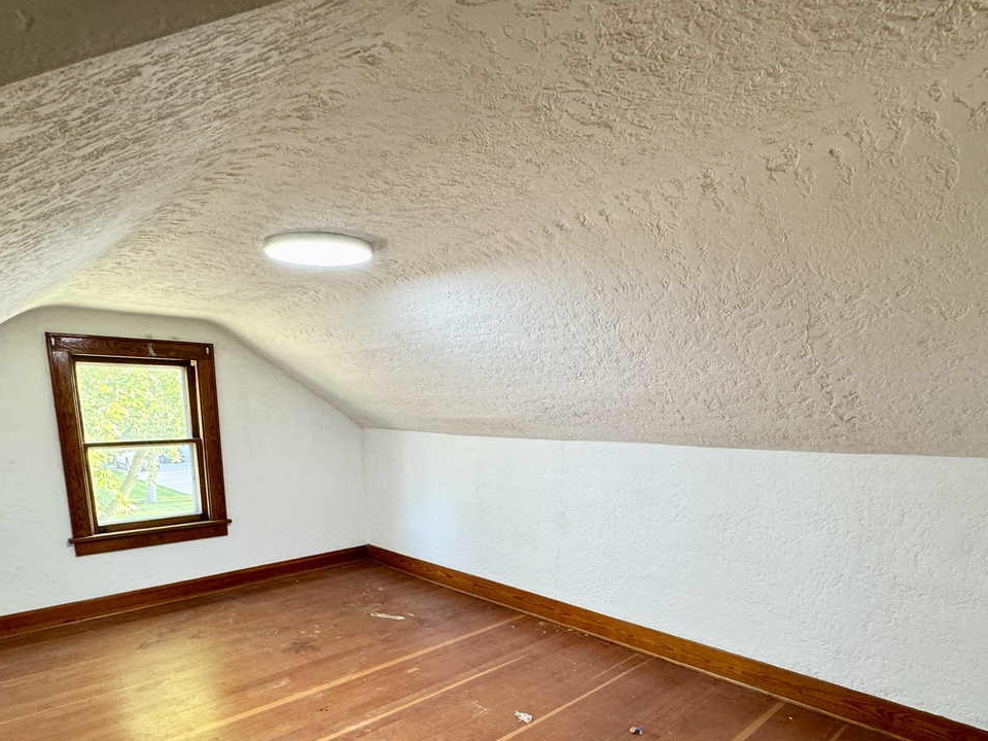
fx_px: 599
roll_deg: -0.1
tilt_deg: -11.4
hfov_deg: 78.8
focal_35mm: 21
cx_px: 455
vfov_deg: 60.7
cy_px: 535
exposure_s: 1/60
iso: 320
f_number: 2.2
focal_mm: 2.22
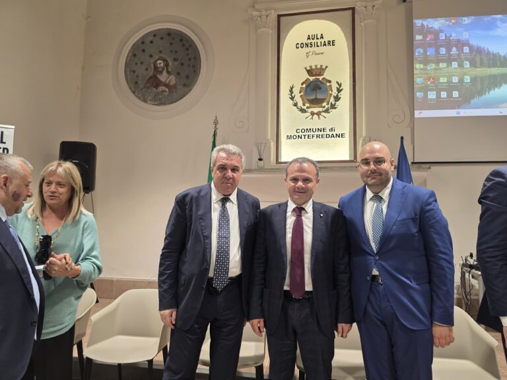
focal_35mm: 23
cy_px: 190
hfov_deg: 73.9
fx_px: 337
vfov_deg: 58.9
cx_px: 254
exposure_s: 1/100
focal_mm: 6.3
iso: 125
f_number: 1.7
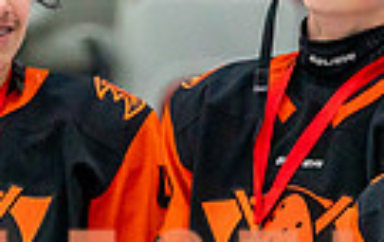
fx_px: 10131
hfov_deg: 2.2
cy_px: 242
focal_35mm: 966
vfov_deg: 1.4
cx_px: 162
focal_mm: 200
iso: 3200
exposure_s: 1/1250
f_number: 2.8
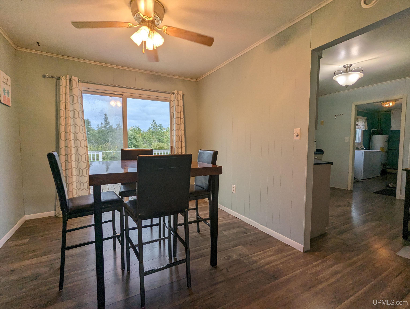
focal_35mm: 16
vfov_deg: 78.2
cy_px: 154
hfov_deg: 94.4
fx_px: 190
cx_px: 205
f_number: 2.2
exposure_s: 1/144
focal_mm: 2.35
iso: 53
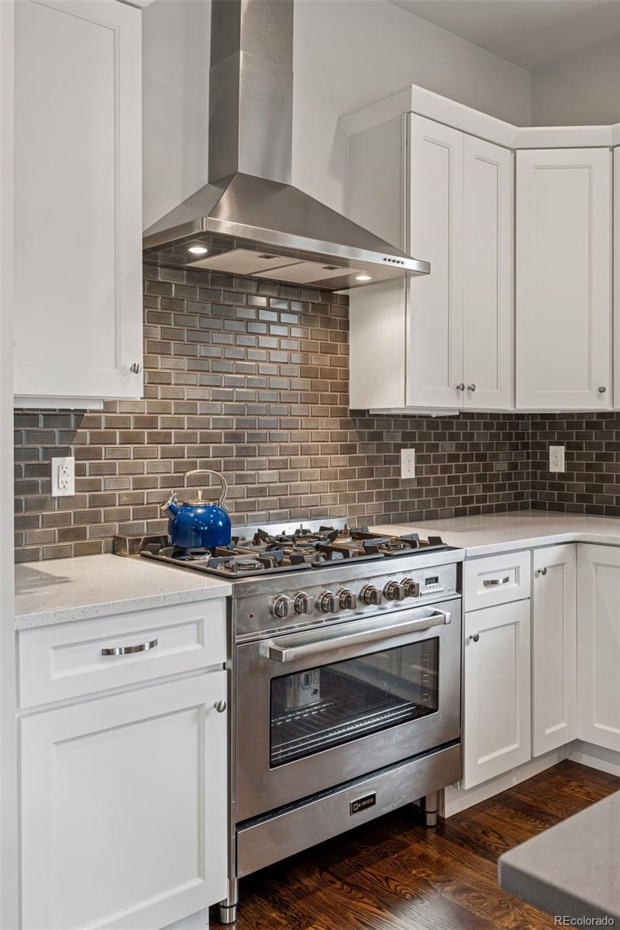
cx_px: 310
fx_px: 801
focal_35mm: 31
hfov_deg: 42.3
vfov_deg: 60.3
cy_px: 465
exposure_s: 1/13
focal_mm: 31
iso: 400
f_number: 8
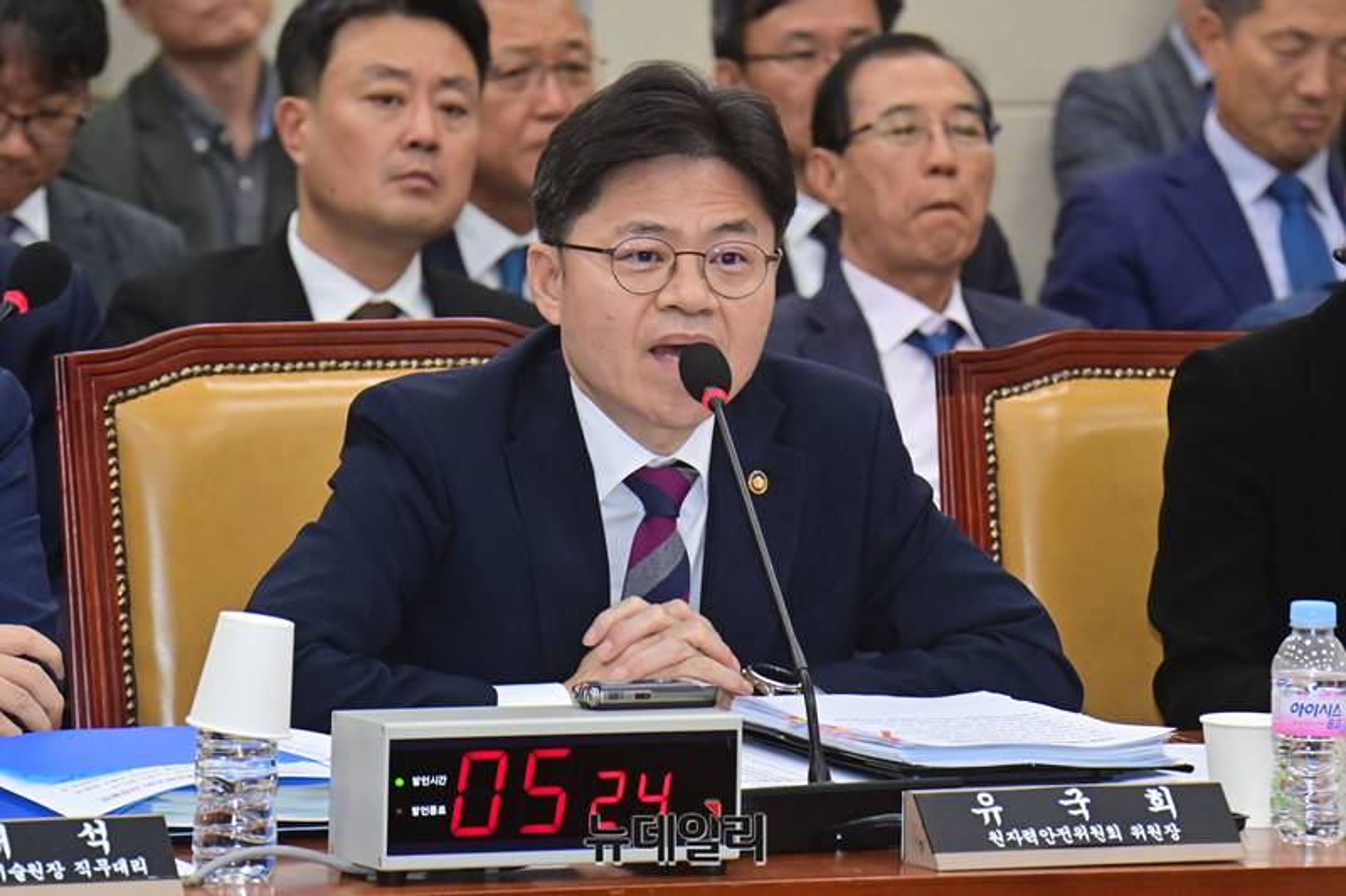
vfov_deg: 5.7
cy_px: 448
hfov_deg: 8.6
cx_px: 673
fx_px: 8971
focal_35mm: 240
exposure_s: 1/250
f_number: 10
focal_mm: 240
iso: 6400
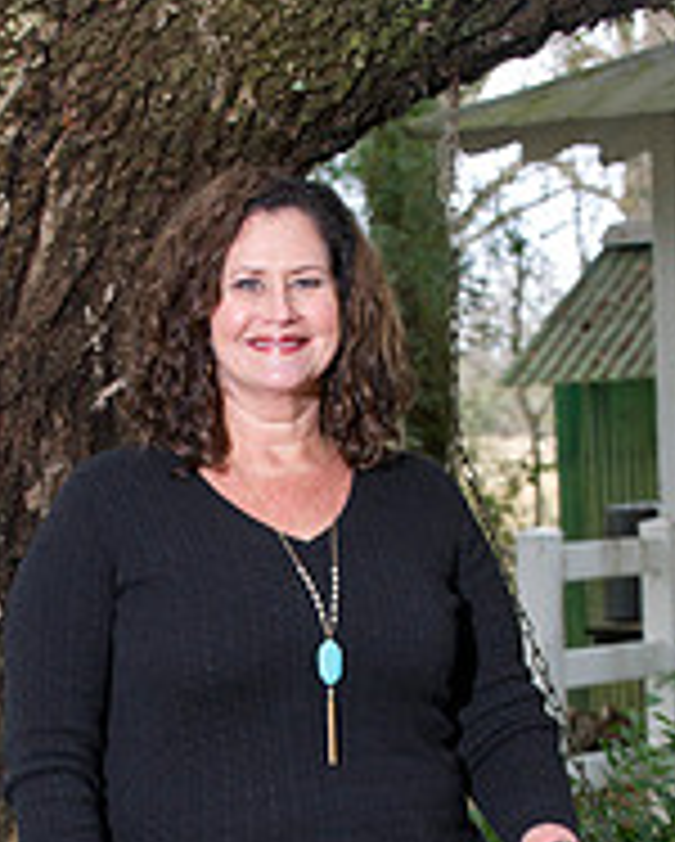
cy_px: 779
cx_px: 232
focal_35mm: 169
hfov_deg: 9.2
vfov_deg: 11.3
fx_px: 4213
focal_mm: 75
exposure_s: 1/100
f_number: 6.3
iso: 1250
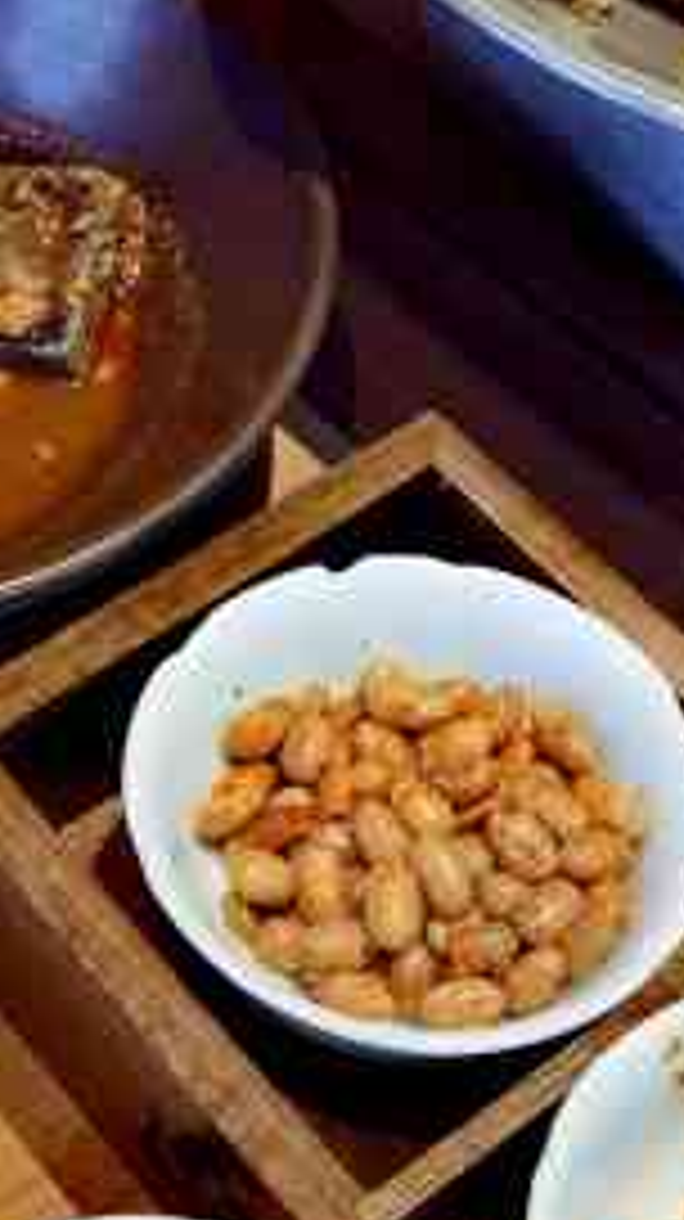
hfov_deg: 15.7
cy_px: 596
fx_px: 2456
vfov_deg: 27.9
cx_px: 130
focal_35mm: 76
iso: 125
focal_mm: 6.71
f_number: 1.9
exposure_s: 1/100
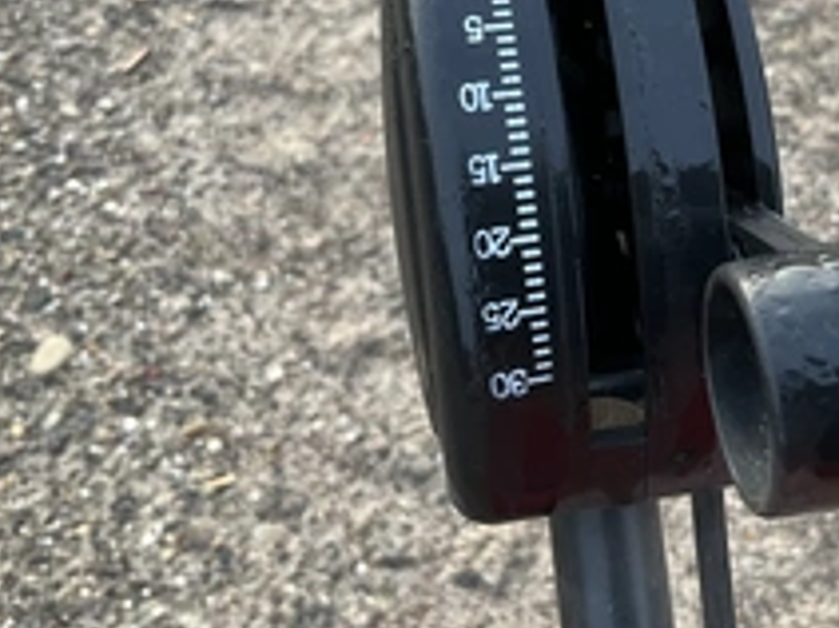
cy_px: 135
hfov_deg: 33.6
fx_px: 1332
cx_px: 712
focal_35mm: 55
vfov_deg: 26.1
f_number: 1.8
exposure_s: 1/88
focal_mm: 3
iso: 64
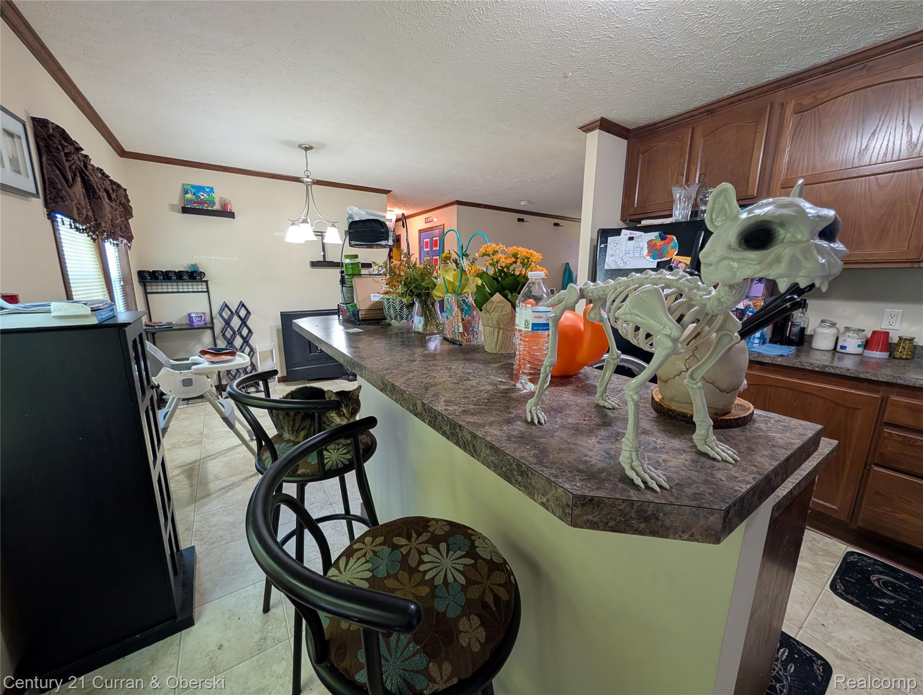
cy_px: 348
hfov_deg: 110.5
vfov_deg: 94.6
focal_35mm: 12
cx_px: 462
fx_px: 320
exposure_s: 1/40
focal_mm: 2.02
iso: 139
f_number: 1.7
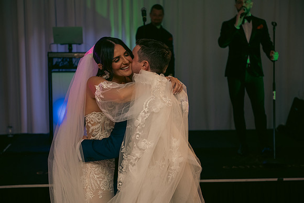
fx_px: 490
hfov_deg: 34.5
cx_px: 152
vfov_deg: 23.4
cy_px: 102
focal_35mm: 58
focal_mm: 58
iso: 640
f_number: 3.5
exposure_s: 1/160
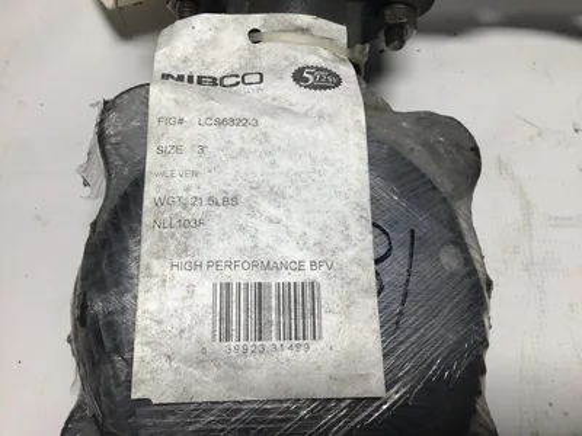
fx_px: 521
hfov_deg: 58.4
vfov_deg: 45.4
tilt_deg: -65.3
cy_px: 218
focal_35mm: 31
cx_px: 291
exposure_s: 1/201
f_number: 2.4
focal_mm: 3.3
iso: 25
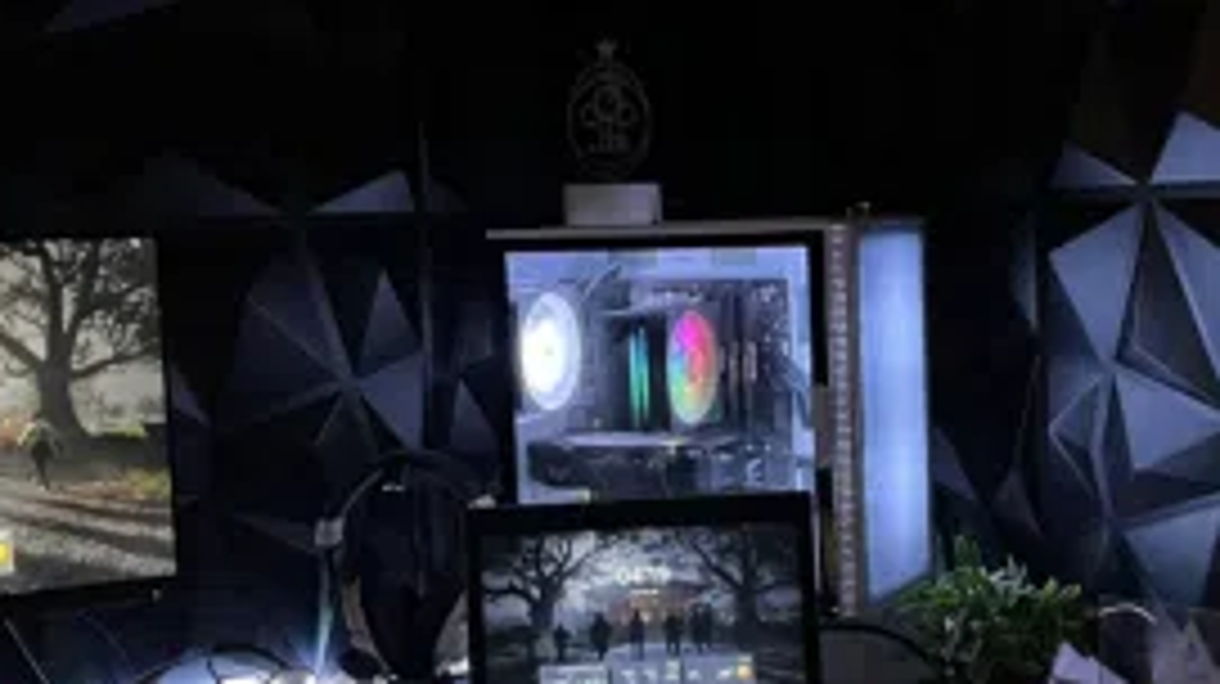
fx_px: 2166
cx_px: 756
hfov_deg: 31.3
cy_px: 428
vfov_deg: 17.9
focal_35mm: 67
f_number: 1.5
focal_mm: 5.7
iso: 640
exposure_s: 1/35
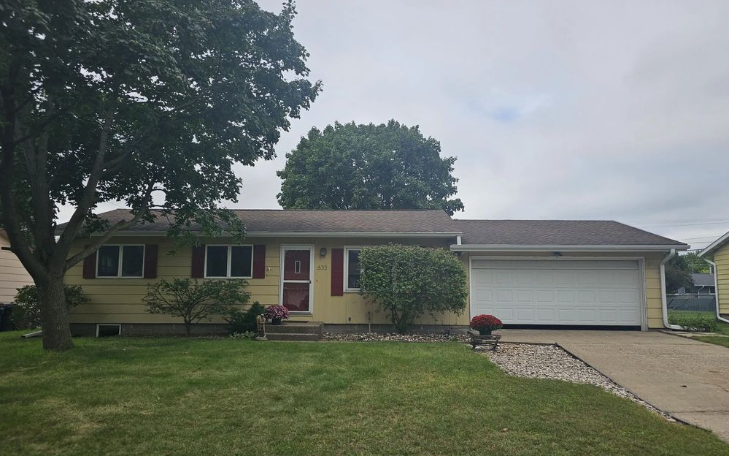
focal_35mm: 25
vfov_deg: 49.2
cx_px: 363
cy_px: 255
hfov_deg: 72.6
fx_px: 497
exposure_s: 1/960
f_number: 1.7
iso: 10
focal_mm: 6.3
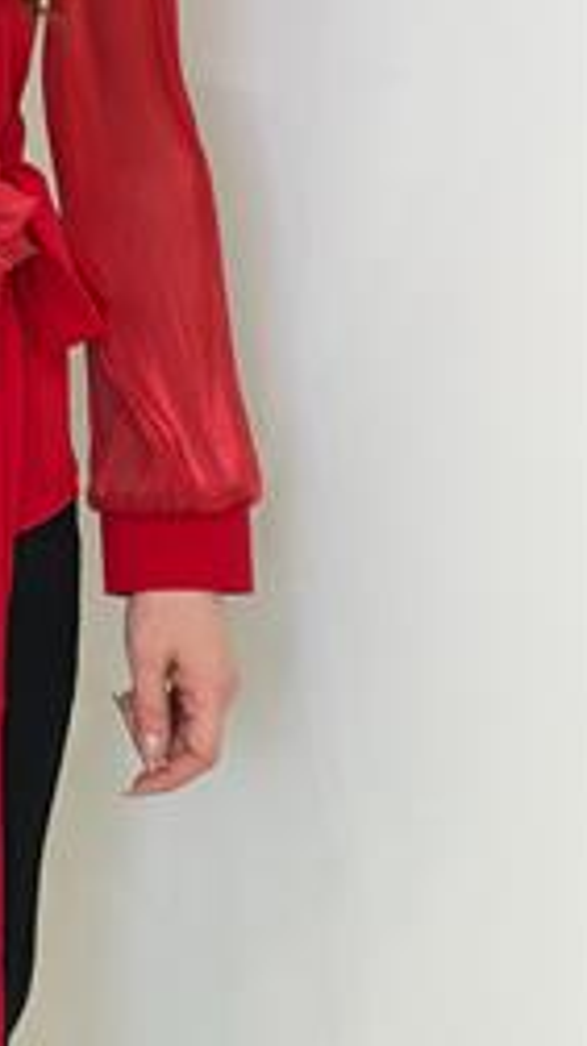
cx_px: -221
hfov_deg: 10.6
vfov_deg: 18.8
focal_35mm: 111
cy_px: 35
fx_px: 3075
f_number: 1.78
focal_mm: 6.86
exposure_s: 1/100
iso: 64
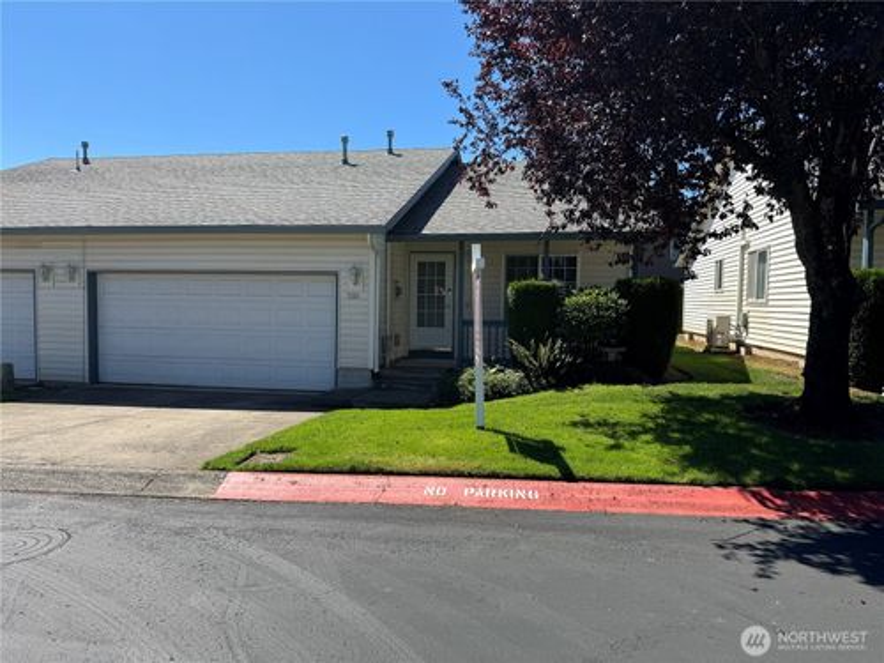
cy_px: 332
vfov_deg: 56.8
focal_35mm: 24
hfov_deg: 71.6
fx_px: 613
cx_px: 442
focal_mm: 6.76
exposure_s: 1/3096
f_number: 1.78
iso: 80
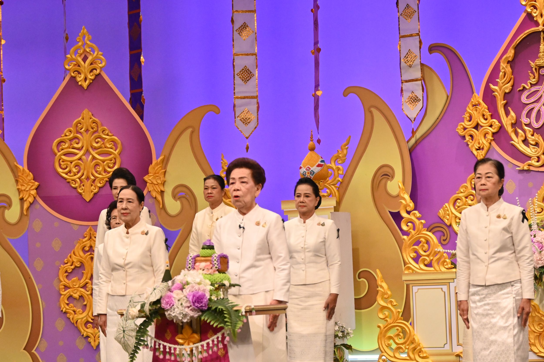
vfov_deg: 12.0
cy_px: 181
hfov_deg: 18.0
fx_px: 1722
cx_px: 272
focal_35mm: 114
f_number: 6
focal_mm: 76
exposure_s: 1/800
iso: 3200
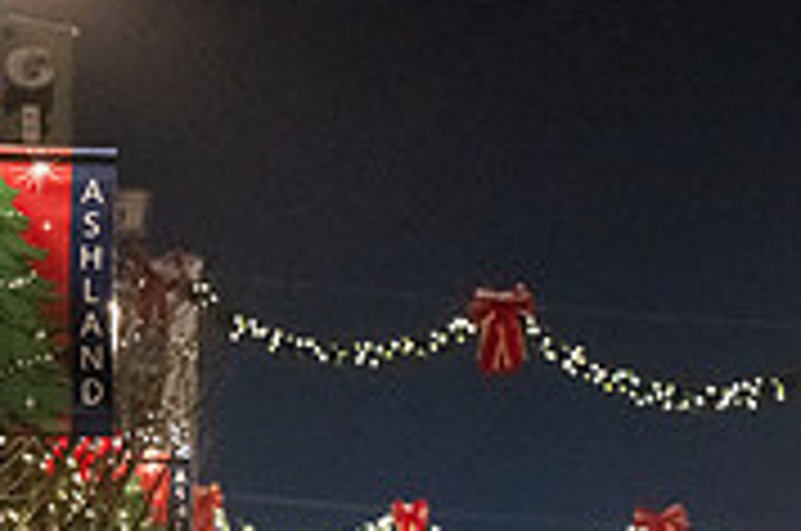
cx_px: 1278
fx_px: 8706
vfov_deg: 3.5
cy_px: 767
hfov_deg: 5.2
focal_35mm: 392
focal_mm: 120
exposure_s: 1/200
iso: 4000
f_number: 3.2
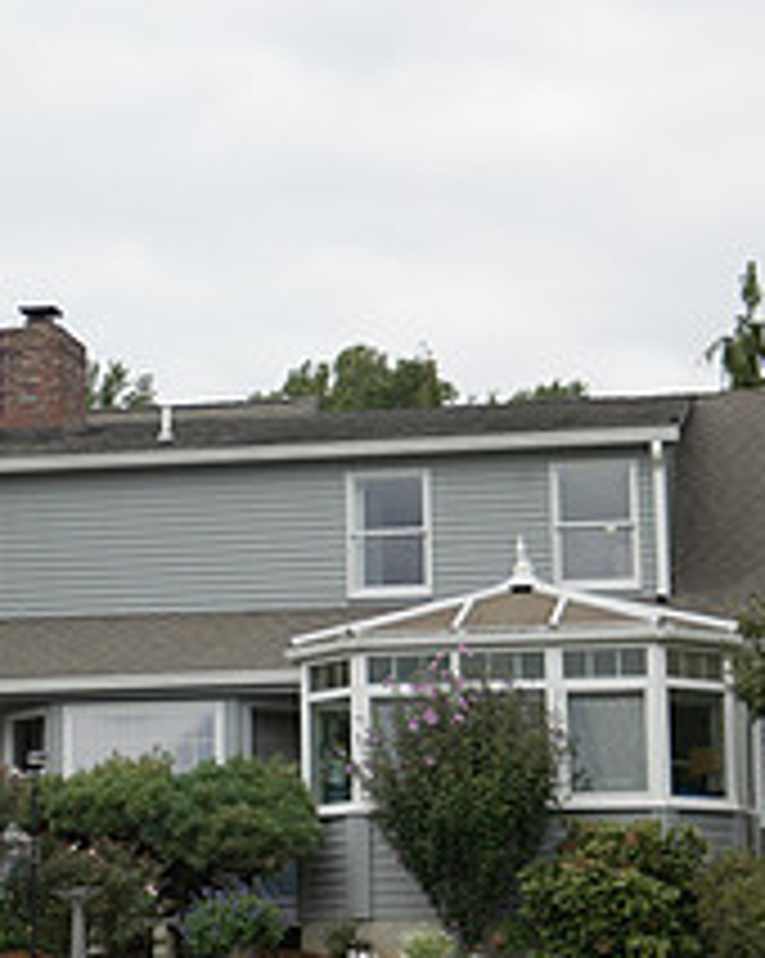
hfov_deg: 16.5
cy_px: 425
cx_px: 81
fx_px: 2607
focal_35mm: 92
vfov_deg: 20.8
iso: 125
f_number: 1.8
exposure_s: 1/3200
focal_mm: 24
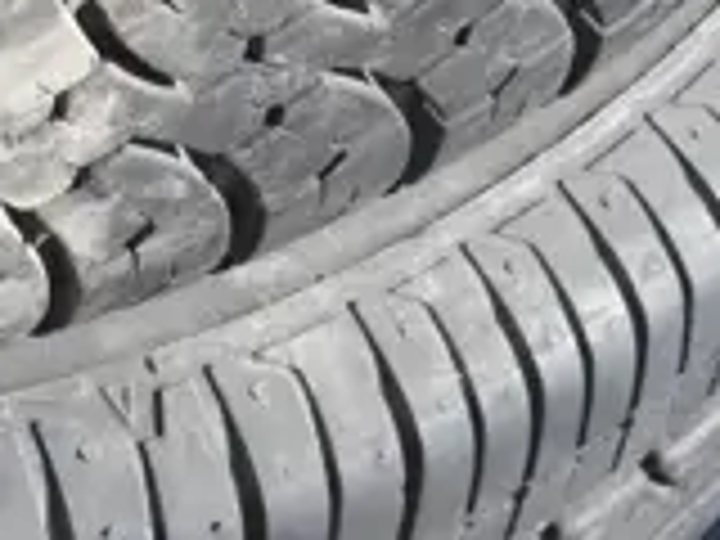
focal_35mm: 205
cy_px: -682
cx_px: -540
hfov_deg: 9.2
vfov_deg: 6.9
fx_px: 4264
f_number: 5.6
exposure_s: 1/250
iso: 200
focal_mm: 16
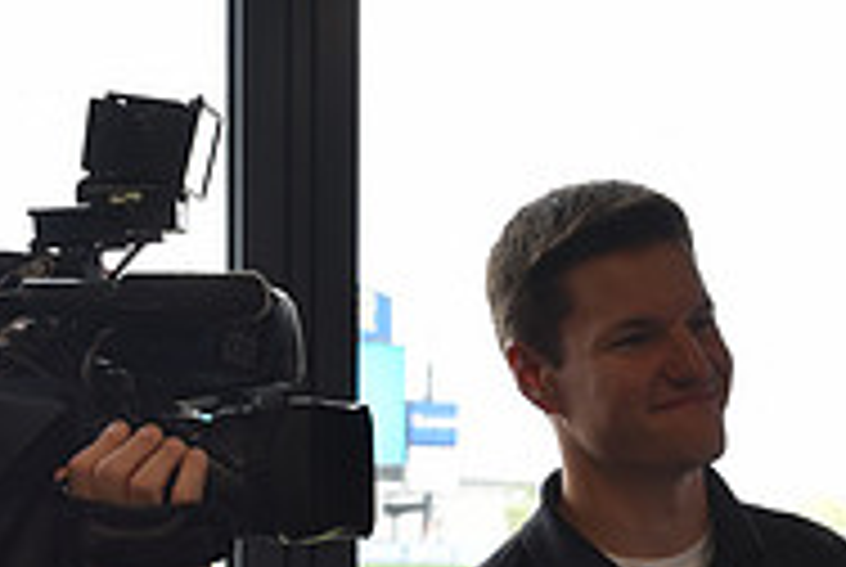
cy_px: 781
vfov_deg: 12.0
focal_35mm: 111
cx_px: 603
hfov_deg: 18.3
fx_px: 2613
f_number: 5
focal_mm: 36
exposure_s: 1/100
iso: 400
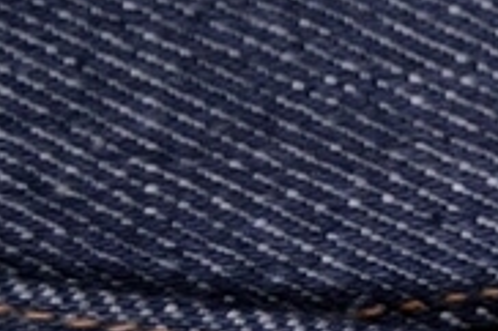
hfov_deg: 9.4
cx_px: 1335
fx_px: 2571
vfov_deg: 7.3
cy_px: -4
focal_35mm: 186
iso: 900
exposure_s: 1/15
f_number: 4
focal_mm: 22
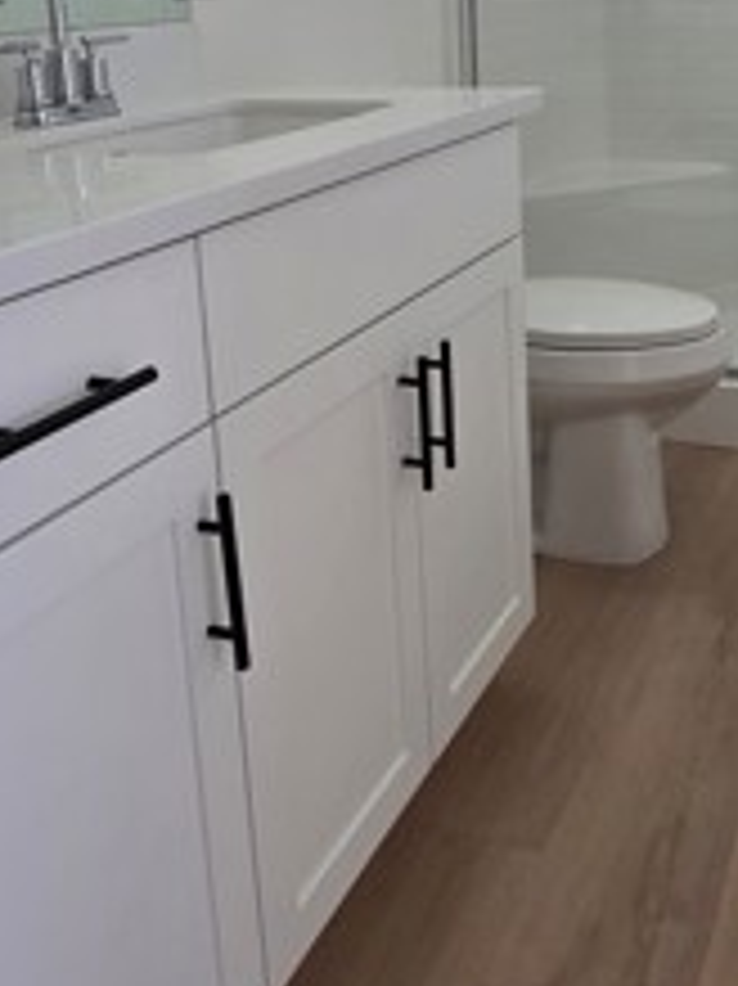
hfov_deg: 37.0
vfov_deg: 47.3
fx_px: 1081
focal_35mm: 38
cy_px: 252
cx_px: 531
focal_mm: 2.2
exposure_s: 1/120
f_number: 1.9
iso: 100
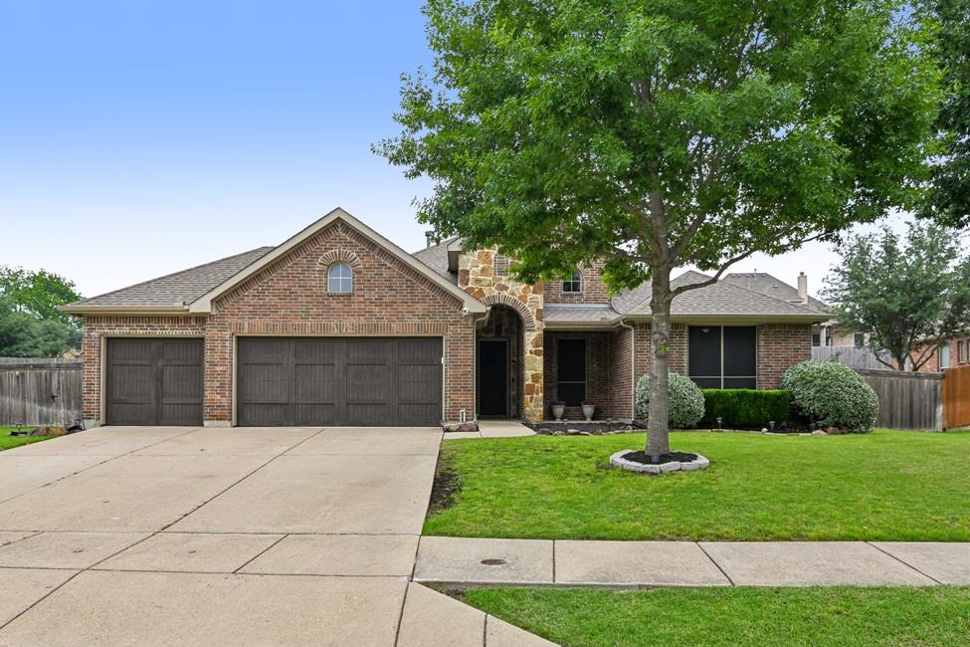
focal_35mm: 21
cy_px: 322
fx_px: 566
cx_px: 462
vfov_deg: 59.5
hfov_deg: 81.2
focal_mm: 20
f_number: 8
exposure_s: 1/800
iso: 400
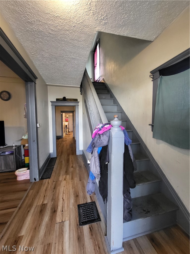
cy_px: 127
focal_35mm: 13
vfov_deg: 106.2
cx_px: 95
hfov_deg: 89.9
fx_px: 95
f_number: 2.2
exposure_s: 1/30
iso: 320
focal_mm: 1.74
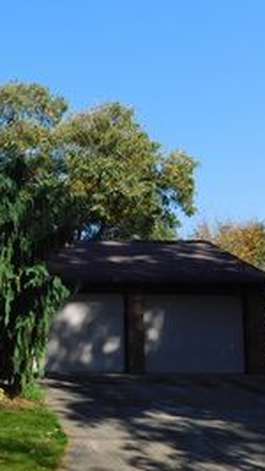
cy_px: 278
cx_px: -46
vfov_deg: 43.6
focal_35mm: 47
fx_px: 588
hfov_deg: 23.4
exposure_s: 1/1000
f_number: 3
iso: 125
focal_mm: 4
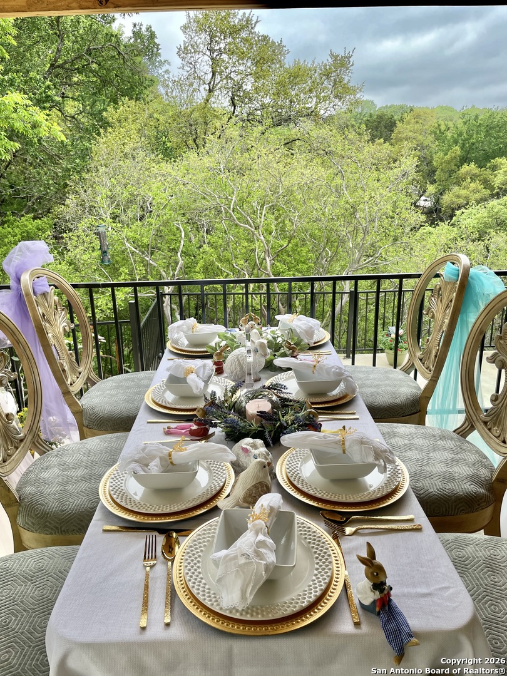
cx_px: 254
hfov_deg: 53.1
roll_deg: +1.9
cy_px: 338
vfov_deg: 67.3
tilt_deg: -18.7
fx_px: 508
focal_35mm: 26
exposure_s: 1/406
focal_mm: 4.2
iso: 32
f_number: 1.6
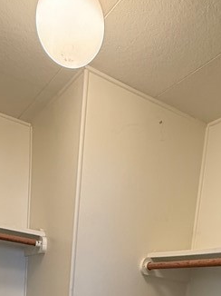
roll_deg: -6.1
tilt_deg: -7.6
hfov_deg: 32.8
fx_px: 375
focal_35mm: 44
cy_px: 372
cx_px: 122
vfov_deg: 33.2
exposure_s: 1/60
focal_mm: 2.22
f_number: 2.2
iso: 200
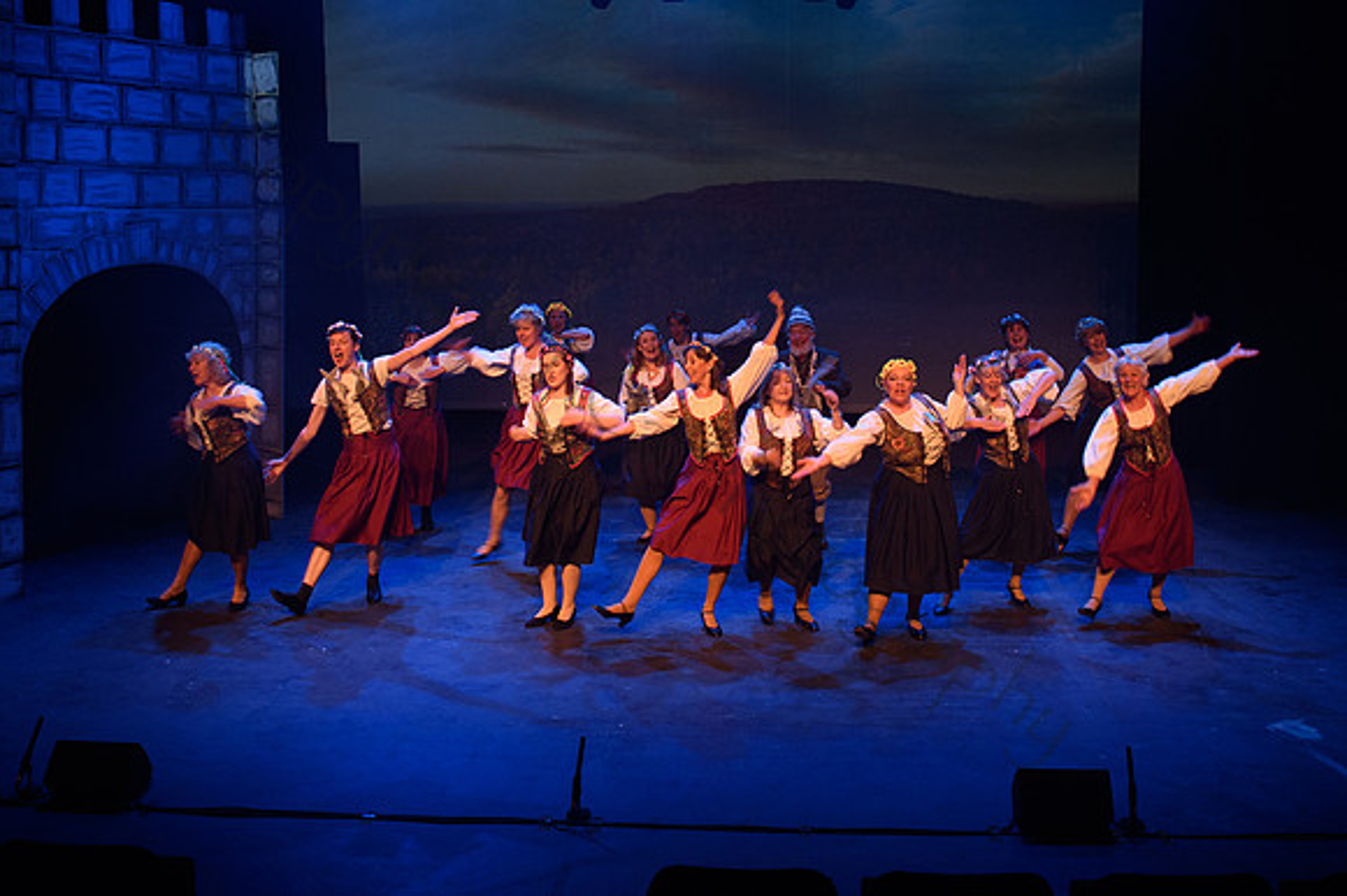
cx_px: 711
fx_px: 1400
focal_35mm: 37
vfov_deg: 35.0
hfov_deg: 51.4
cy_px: 269
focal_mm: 24
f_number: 3.5
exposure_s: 1/60
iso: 1250
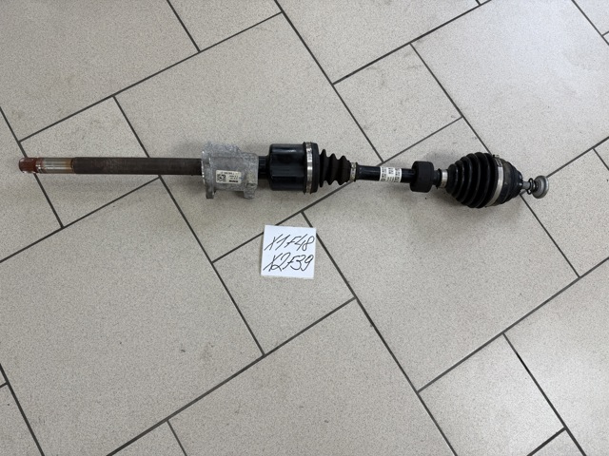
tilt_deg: -77.4
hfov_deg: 71.6
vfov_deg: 56.8
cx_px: 304
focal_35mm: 24
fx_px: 422
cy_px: 228
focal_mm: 6.76
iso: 64
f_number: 1.78
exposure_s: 1/121
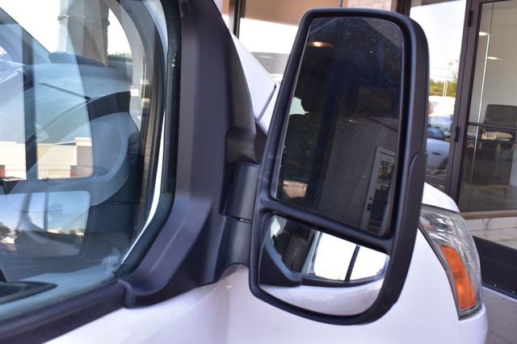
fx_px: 538
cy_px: 172
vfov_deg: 35.5
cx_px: 258
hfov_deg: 51.3
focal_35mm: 38
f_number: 8
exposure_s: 1/60
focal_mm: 25
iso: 400
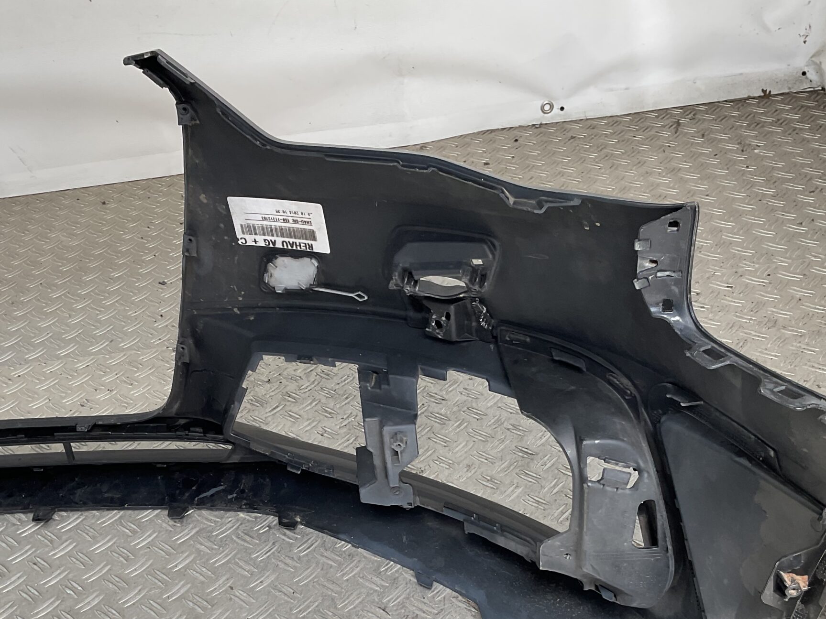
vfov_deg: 33.0
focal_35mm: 43
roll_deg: +10.3
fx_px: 1026
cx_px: 383
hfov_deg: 43.8
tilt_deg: -37.8
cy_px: 457
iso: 16
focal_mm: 3
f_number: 1.8
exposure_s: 1/305
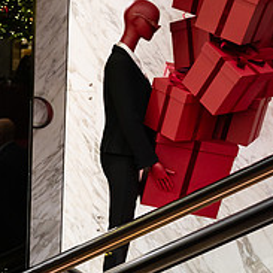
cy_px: 231
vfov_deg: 15.6
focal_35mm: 111
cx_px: -114
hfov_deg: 14.8
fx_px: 990
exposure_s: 1/160
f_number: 3.2
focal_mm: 37
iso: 1250
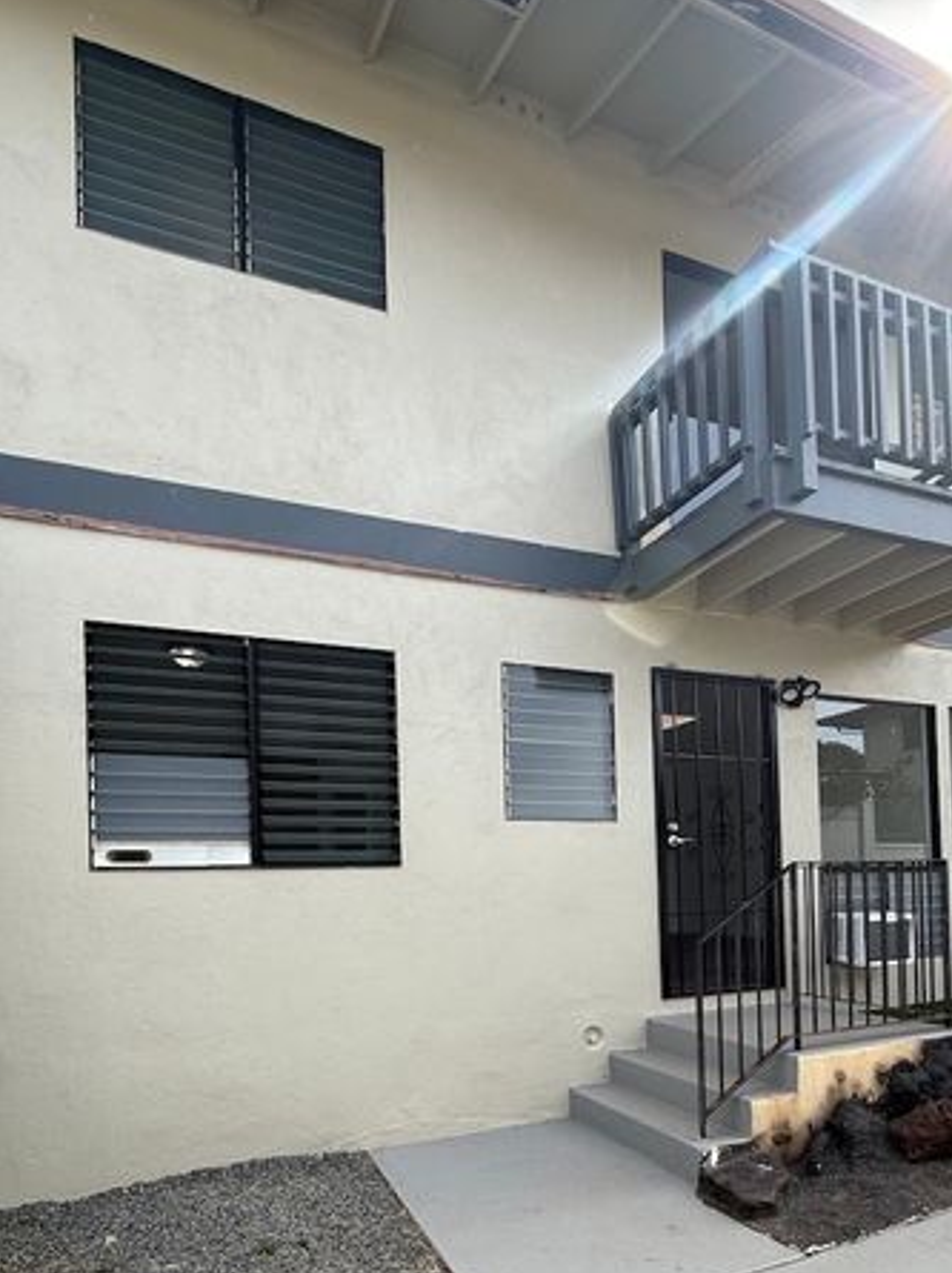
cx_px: 483
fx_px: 771
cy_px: 888
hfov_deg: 63.4
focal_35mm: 21
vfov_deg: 75.5
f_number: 2.2
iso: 50
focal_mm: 2.22
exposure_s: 1/619
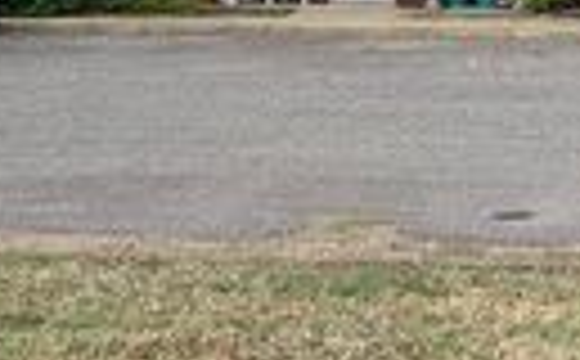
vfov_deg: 12.0
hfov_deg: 19.5
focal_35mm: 107
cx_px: 333
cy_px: -47
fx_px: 1688
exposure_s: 1/1880
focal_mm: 4.25
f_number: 1.8
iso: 25
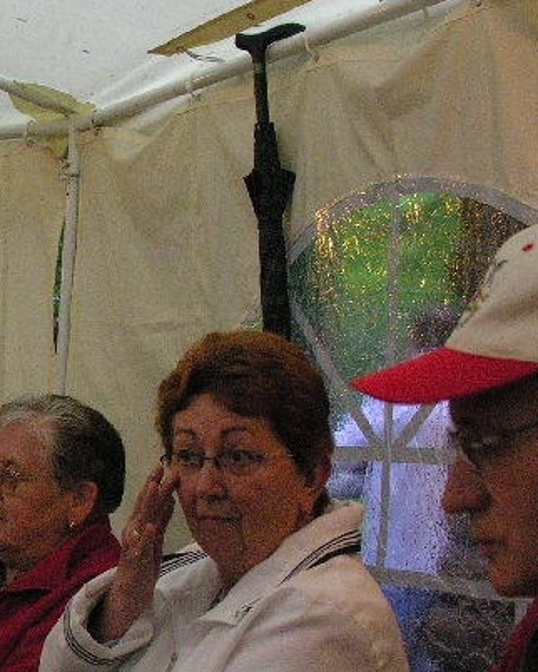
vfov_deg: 22.1
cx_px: -195
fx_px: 1691
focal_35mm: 85
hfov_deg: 16.9
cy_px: 558
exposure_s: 1/30
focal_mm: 8.9
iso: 400
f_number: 2.8
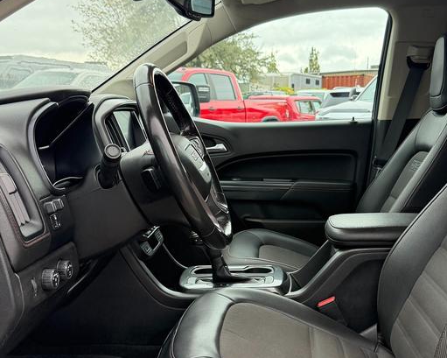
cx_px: 259
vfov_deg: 34.1
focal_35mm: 44
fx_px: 582
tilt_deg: -9.5
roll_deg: -0.6
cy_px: 214
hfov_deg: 41.9
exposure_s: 1/157
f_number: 1.78
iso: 200
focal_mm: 6.76
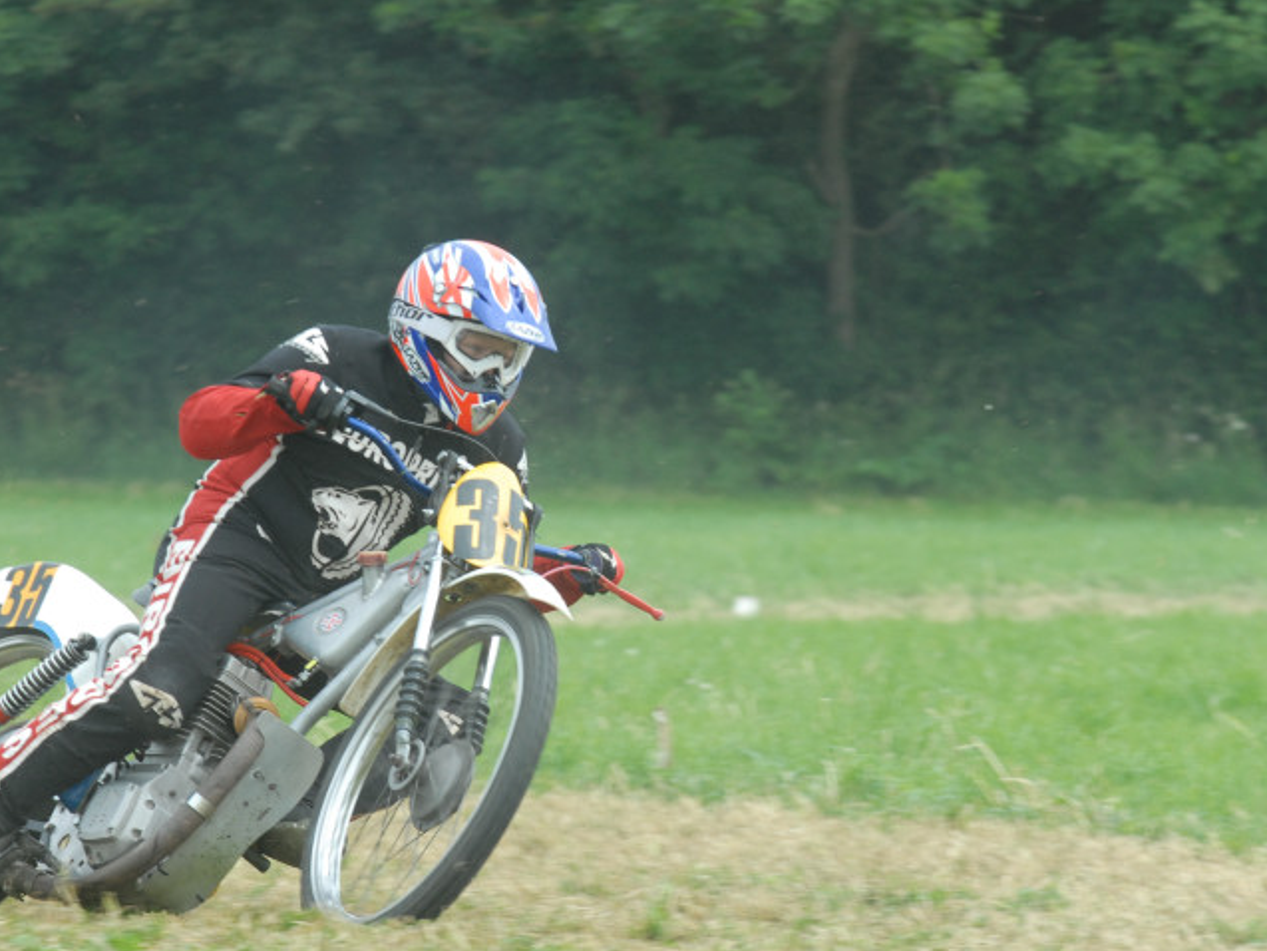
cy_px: 485
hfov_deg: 5.0
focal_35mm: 399
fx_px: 14607
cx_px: 551
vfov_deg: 3.7
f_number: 10
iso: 400
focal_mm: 220
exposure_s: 1/320
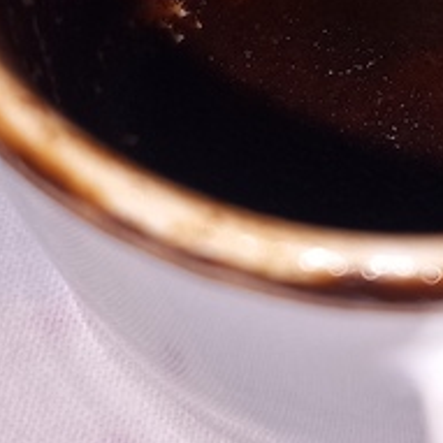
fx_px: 1665
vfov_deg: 14.6
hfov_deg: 15.0
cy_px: -100
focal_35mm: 115
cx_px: 417
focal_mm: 4
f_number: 1.8
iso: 20
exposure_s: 1/100
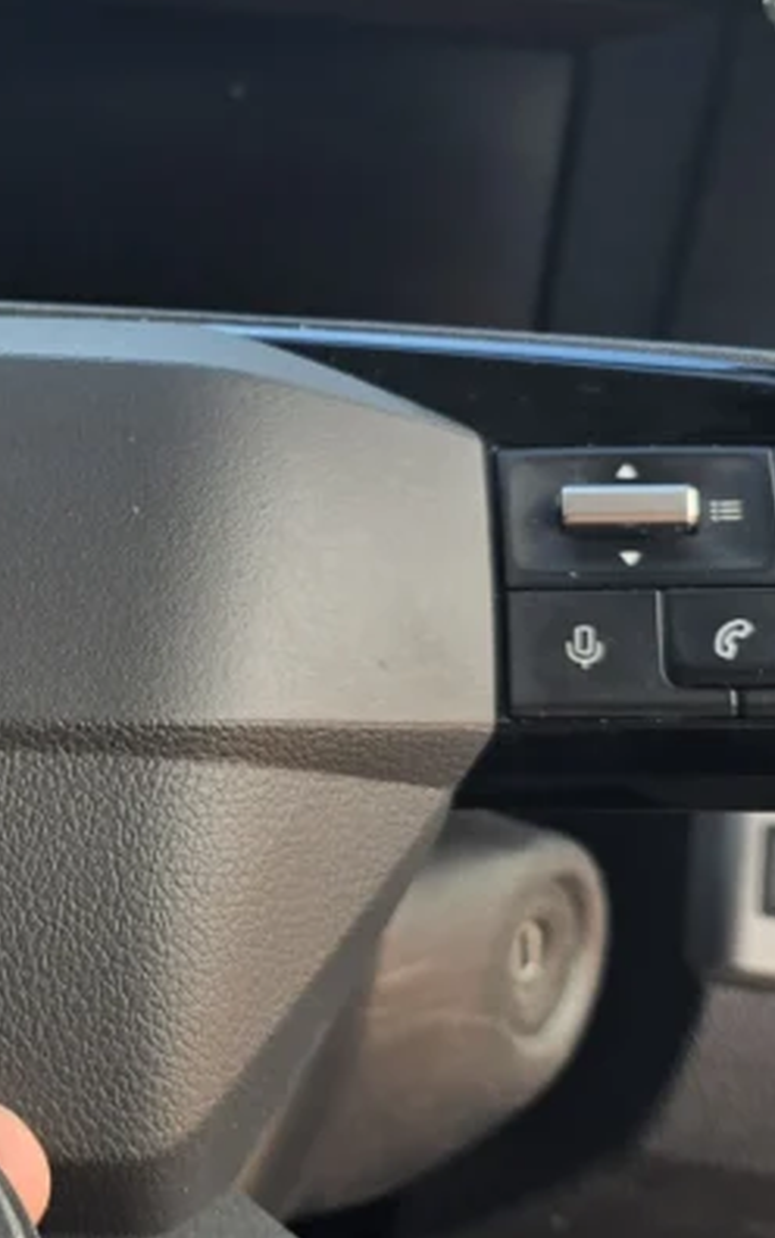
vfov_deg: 32.2
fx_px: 2126
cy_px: 419
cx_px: -175
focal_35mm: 63
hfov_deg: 19.4
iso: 16
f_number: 1.7
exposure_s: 1/180
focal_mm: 6.3
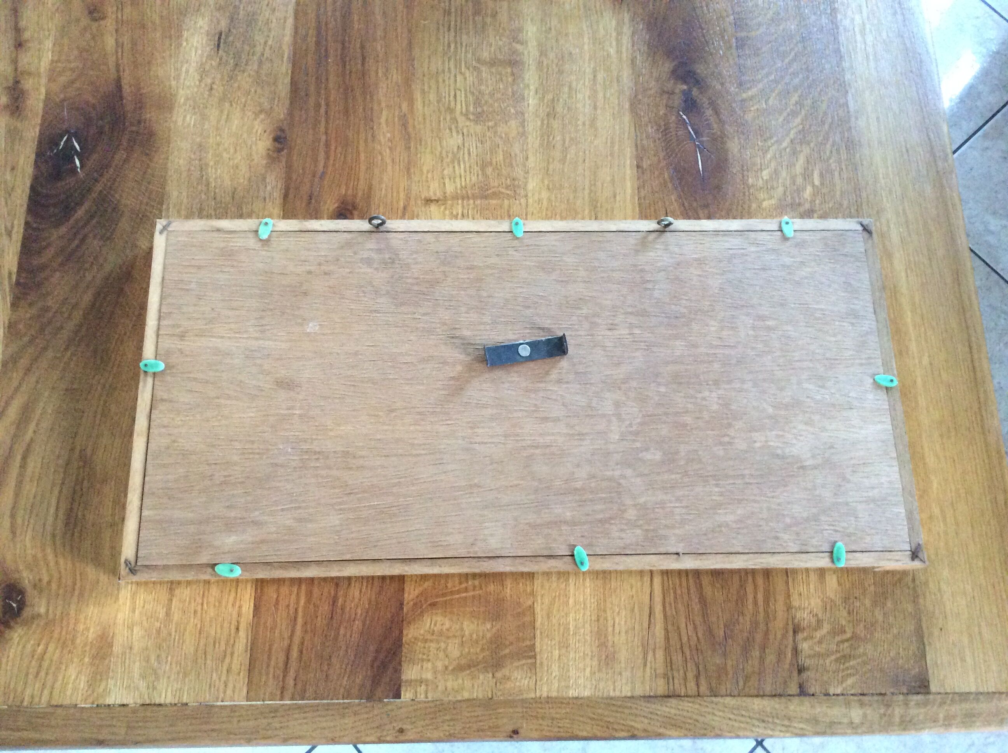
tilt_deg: -73.3
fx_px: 930
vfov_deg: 44.1
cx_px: 504
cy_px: 376
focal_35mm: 32
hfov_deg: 56.9
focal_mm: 3.3
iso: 320
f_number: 2.4
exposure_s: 1/17
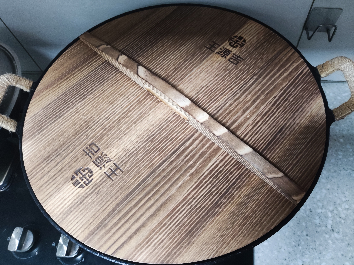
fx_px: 266
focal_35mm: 26
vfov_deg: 53.1
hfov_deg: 67.3
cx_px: 177
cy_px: 132
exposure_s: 1/33
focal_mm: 4.74
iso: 810
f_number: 1.79
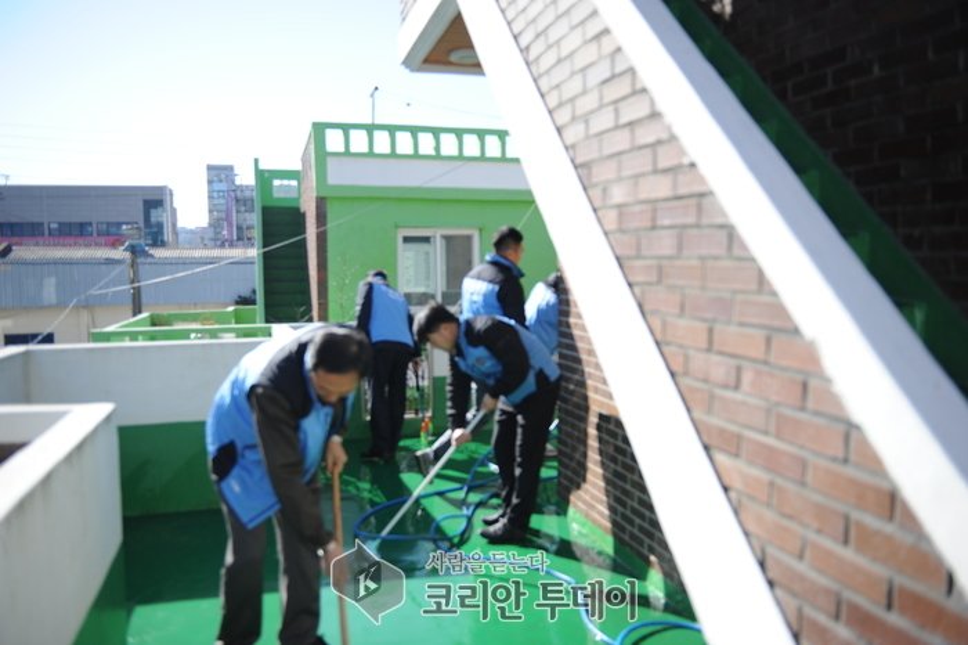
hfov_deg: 63.7
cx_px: 484
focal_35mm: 29
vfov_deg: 44.9
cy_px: 322
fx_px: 779
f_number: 2.8
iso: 800
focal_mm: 29
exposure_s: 1/6400
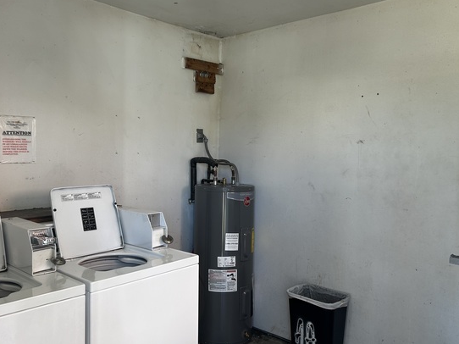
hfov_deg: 56.8
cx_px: 216
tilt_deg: -3.7
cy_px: 173
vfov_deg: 44.1
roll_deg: -0.8
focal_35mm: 32
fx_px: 424
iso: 40
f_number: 1.5
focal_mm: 5.7
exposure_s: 1/120
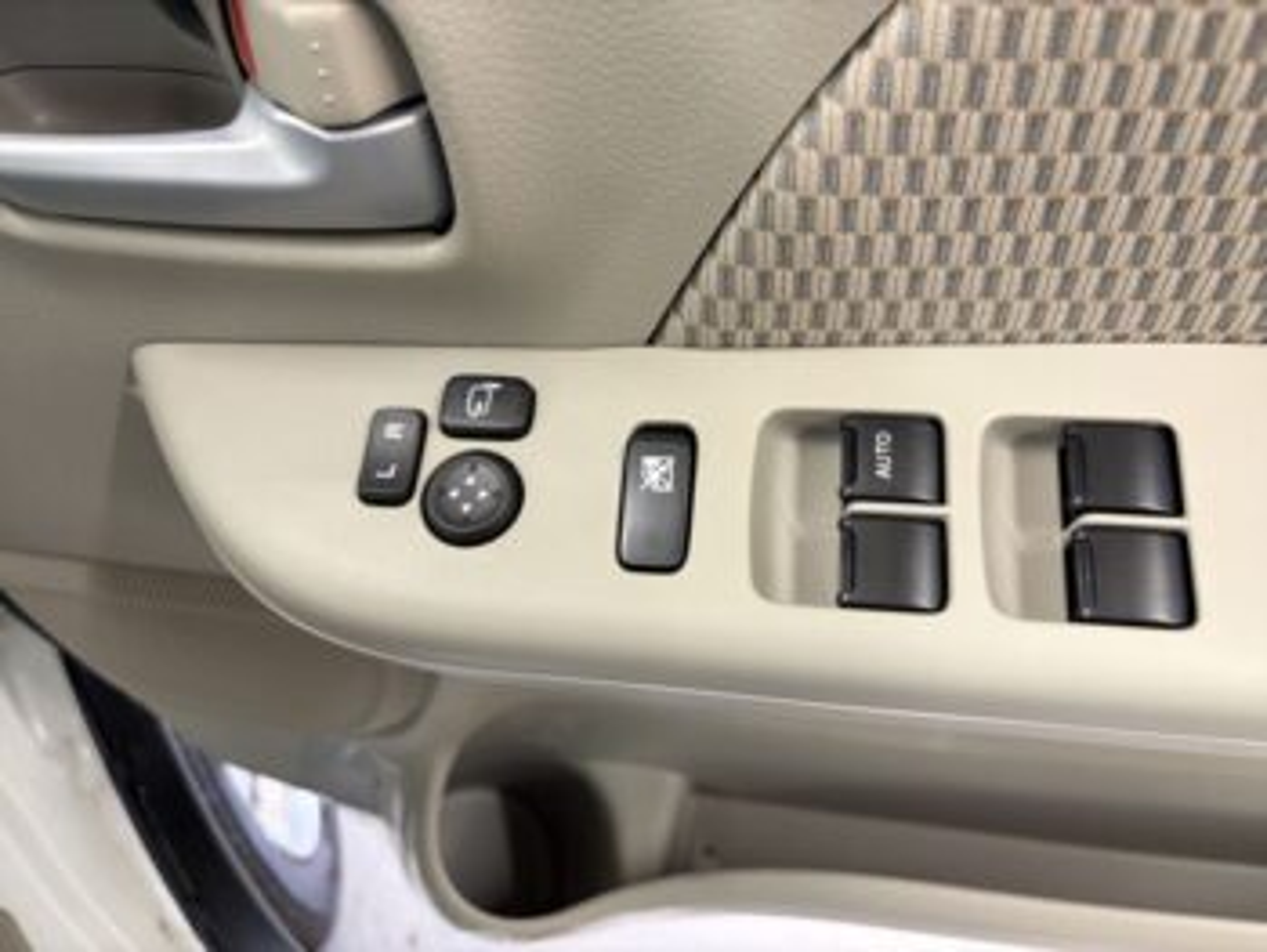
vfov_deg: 53.1
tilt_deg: -56.0
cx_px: 634
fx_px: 952
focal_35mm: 26
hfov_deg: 67.3
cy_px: 476
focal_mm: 5.96
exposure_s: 1/50
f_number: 1.6
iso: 200
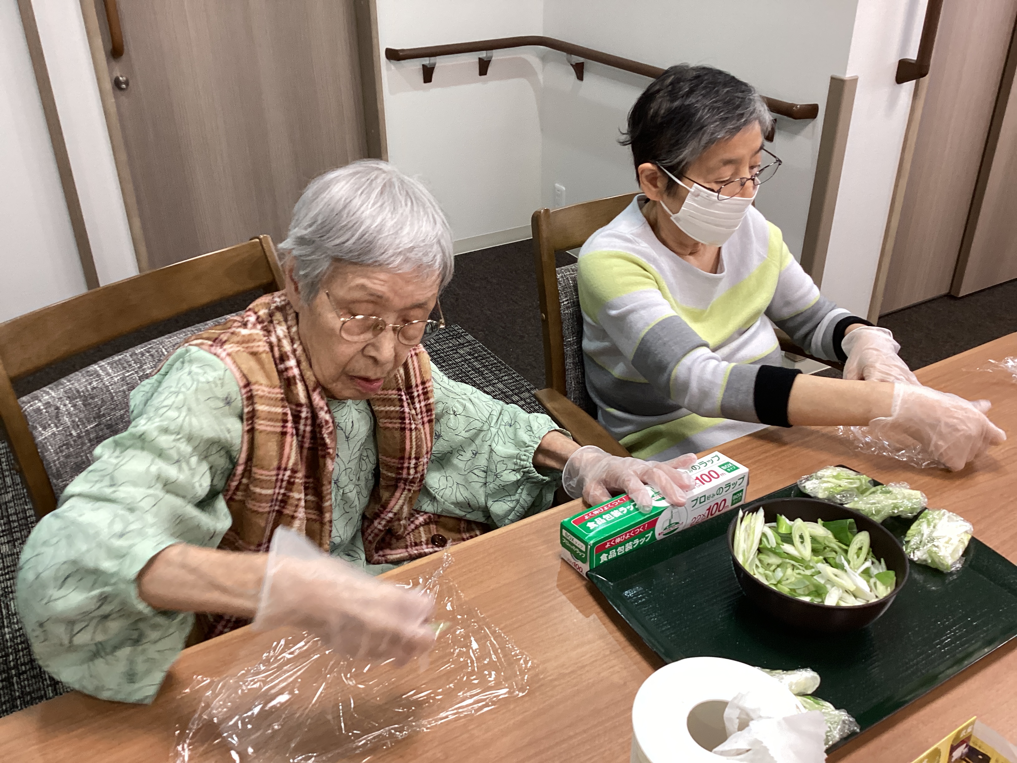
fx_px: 911
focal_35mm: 31
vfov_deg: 45.4
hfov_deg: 58.4
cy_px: 382
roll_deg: +2.5
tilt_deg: -31.7
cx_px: 508
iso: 125
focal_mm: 3.3
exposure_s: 1/50
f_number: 2.4
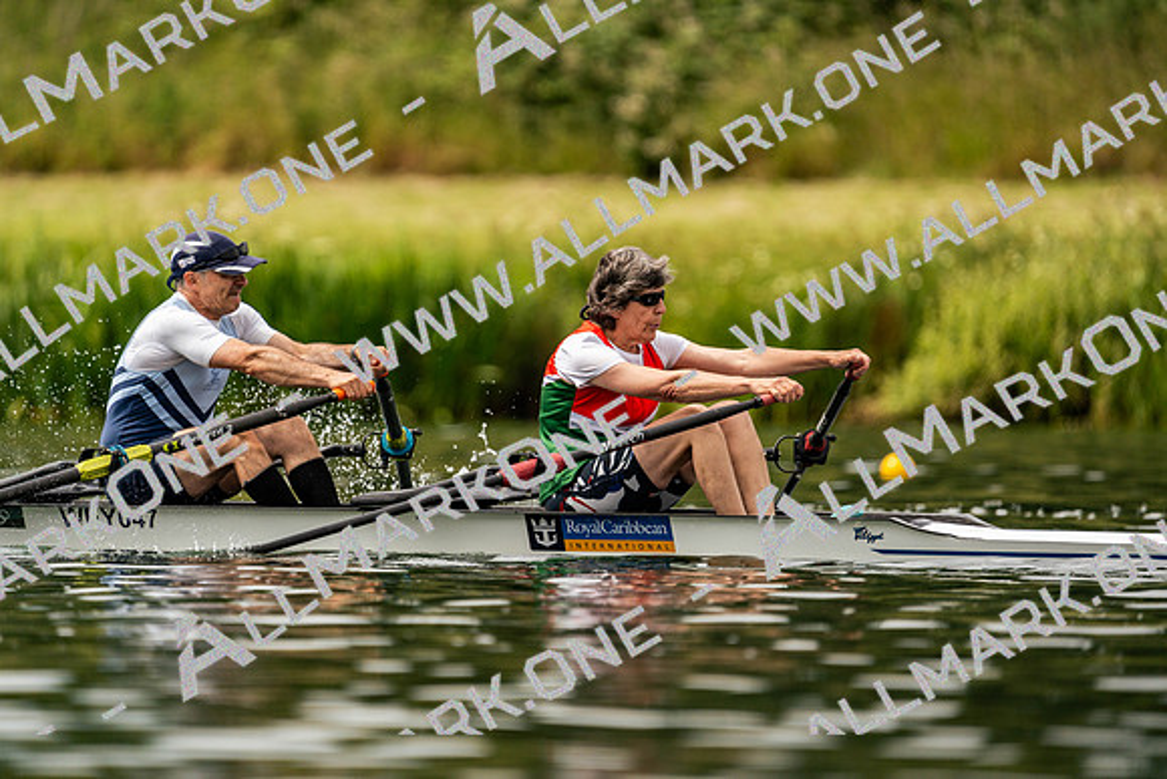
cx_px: 584
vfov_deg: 2.3
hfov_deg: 3.4
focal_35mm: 600
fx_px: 19454
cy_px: 390
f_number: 6.3
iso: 320
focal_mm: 600
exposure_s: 1/2000
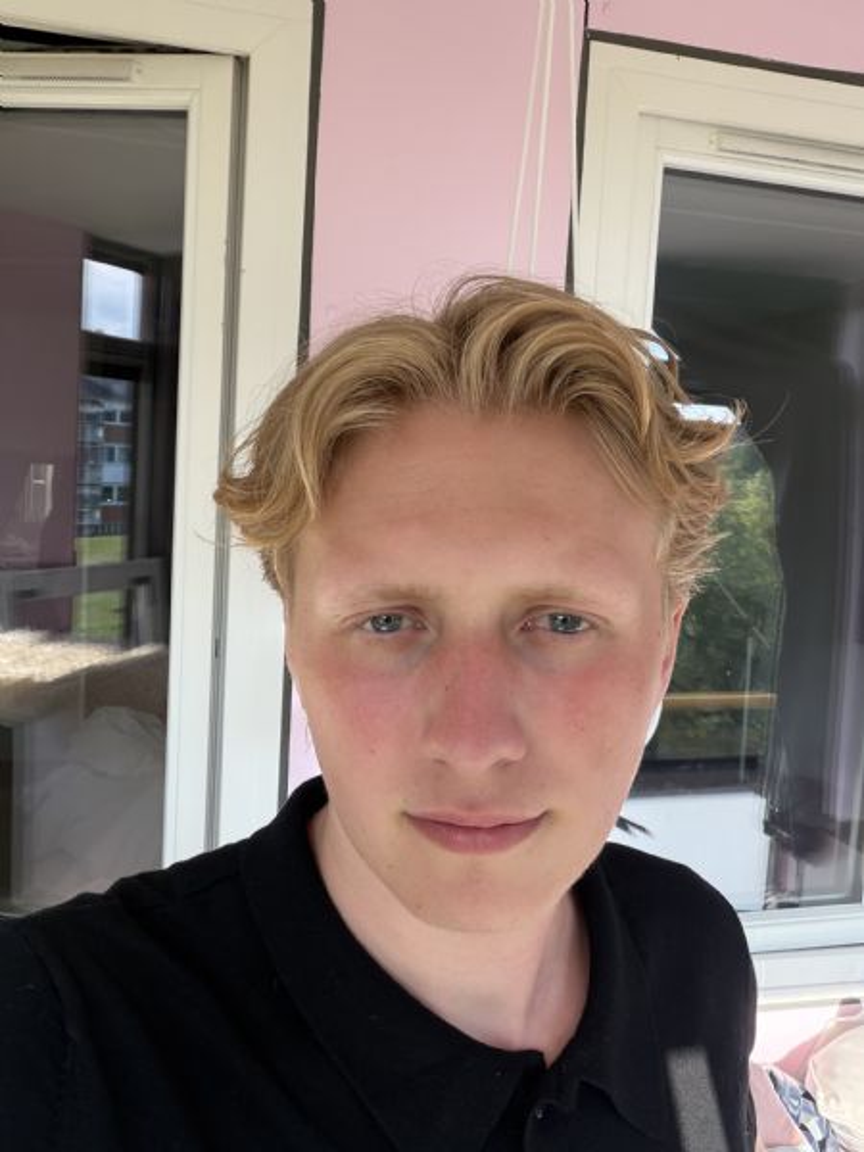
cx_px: 432
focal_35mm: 30
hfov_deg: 46.8
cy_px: 576
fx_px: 998
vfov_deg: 60.0
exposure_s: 1/219
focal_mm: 2.71
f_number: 1.9
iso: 32
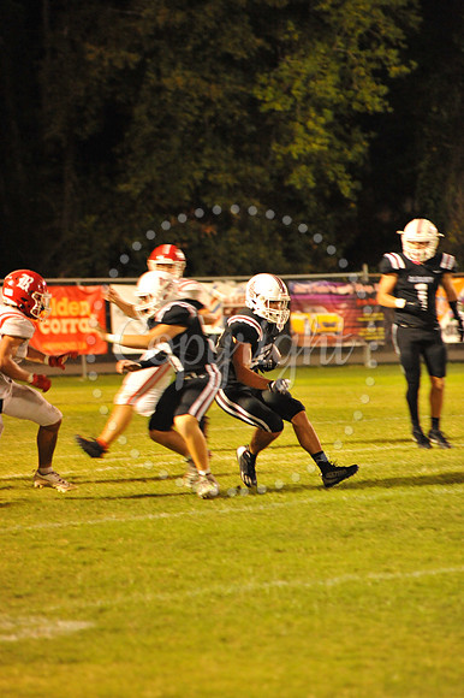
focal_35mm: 200
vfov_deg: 10.3
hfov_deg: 6.9
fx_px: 3871
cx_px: 232
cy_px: 349
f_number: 5
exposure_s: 1/160
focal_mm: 200
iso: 5000
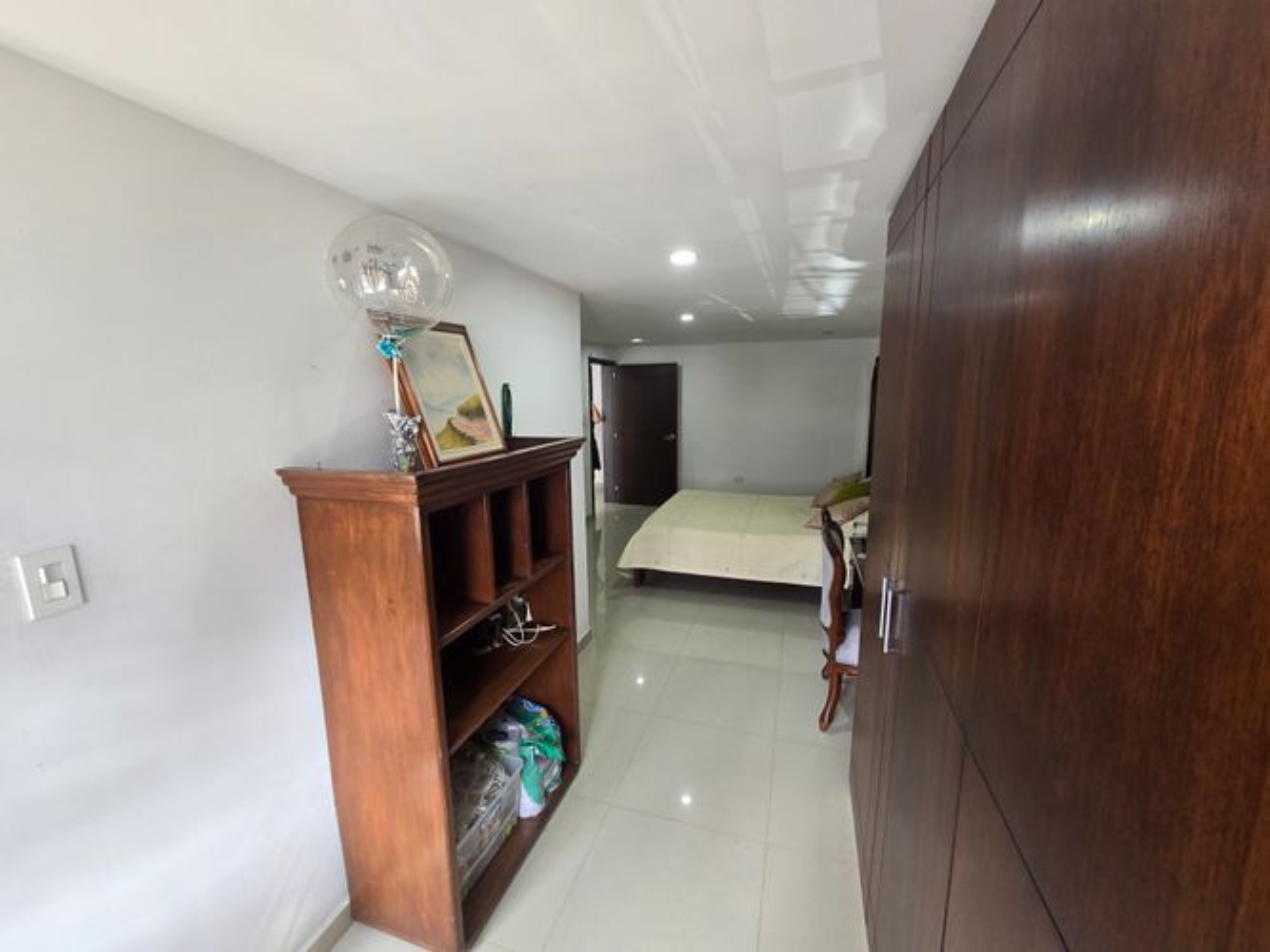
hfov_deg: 106.2
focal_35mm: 13
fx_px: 477
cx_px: 635
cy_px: 476
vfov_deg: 89.9
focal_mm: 2.2
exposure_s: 1/60
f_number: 2.2
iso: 200
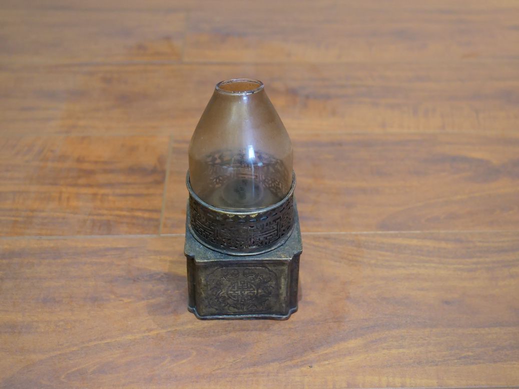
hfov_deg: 41.2
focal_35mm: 46
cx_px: 260
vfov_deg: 31.5
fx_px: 690
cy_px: 194
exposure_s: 1/25
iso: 3200
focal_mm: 23
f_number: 3.5
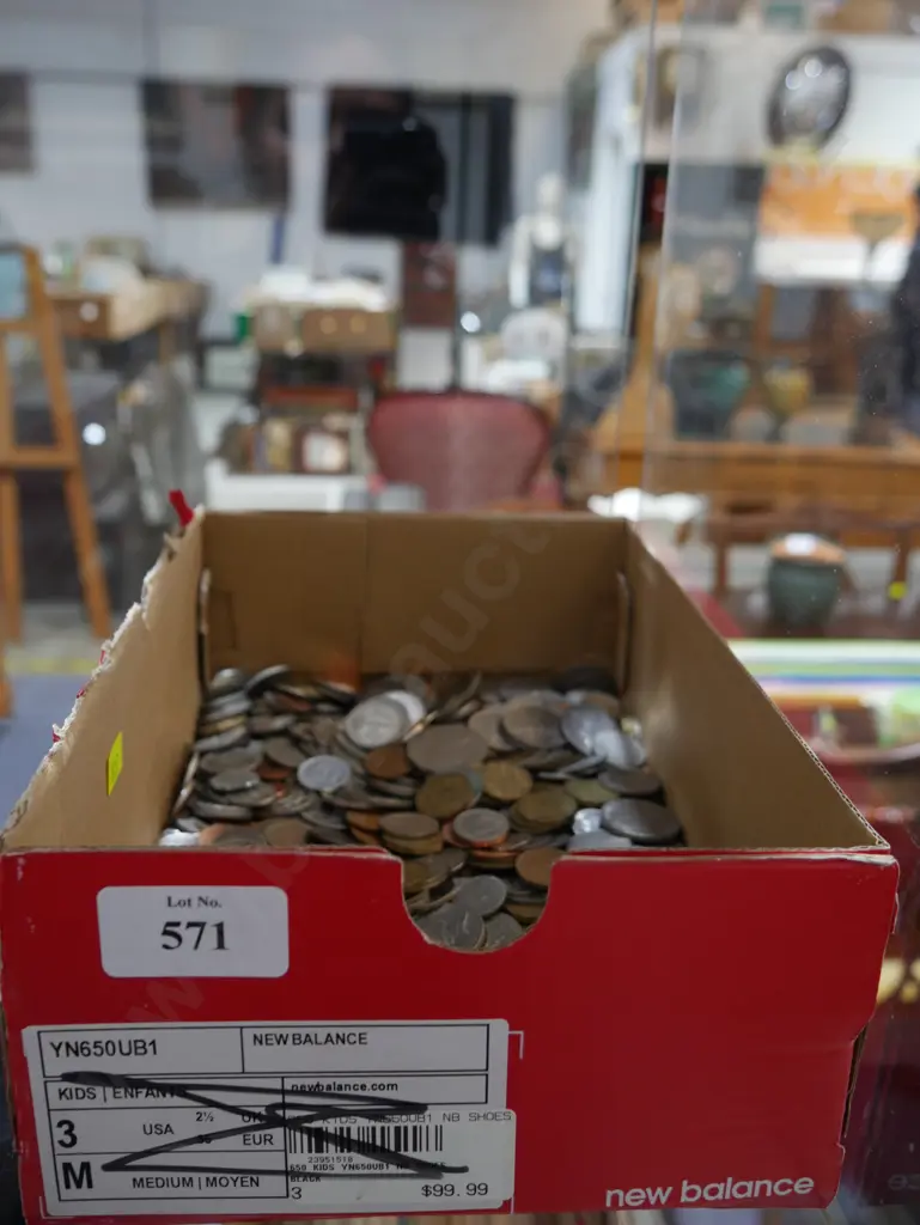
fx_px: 1062
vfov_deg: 59.9
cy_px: 612
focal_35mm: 30
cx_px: 460
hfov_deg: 46.8
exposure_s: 1/60
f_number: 3.6
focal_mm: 15
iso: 500
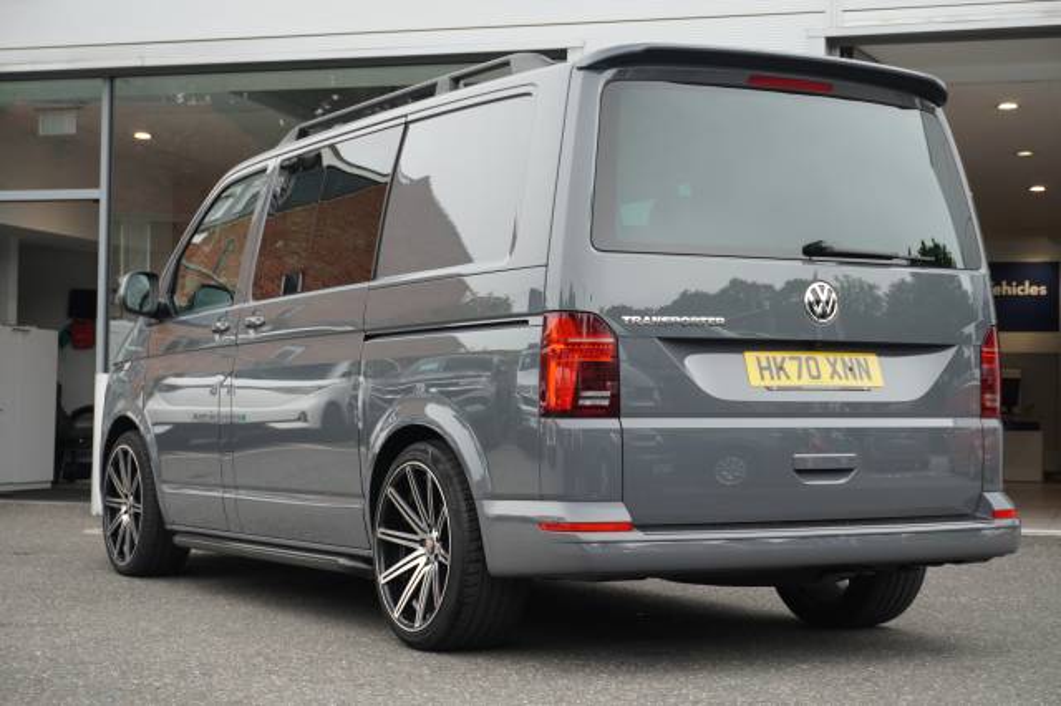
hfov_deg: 31.9
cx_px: 530
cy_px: 353
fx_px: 1856
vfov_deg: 21.5
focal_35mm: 63
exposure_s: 1/160
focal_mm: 42
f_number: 5.6
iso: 400
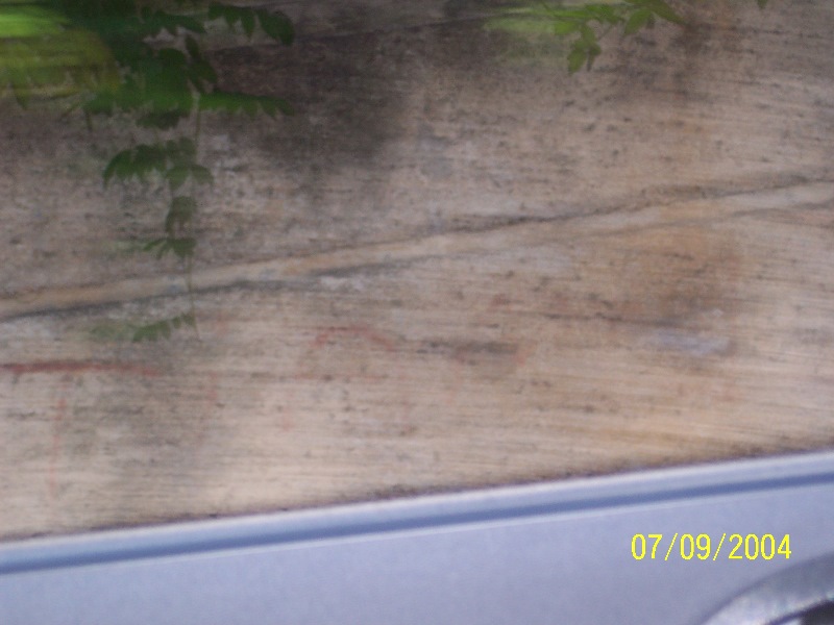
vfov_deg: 13.0
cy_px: 312
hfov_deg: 17.3
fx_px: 2747
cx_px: 417
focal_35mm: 114
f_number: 4.8
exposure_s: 1/90
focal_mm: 24
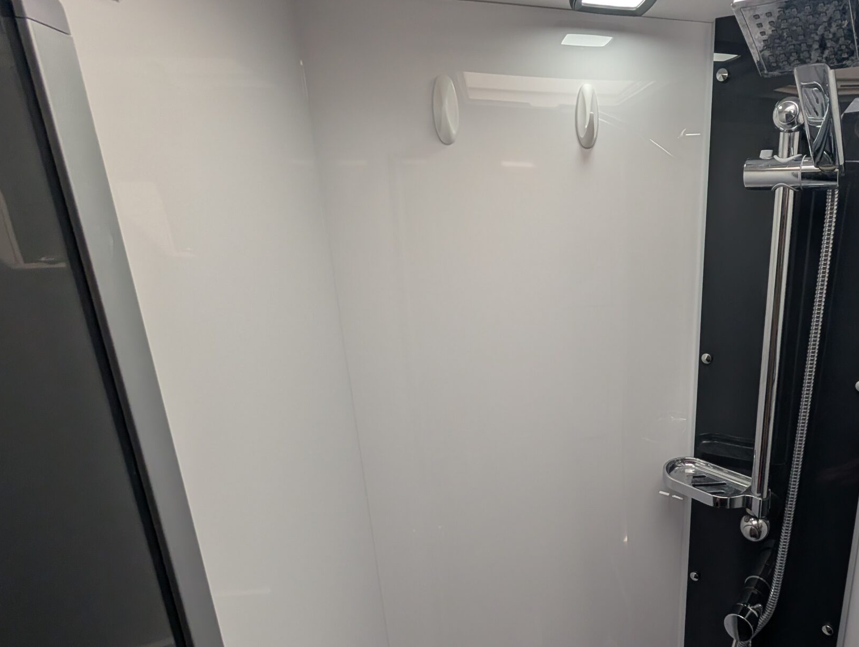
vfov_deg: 68.8
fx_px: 472
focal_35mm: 19
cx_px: 627
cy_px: 336
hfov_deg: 79.2
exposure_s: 1/532
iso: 65
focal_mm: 2.02
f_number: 1.7
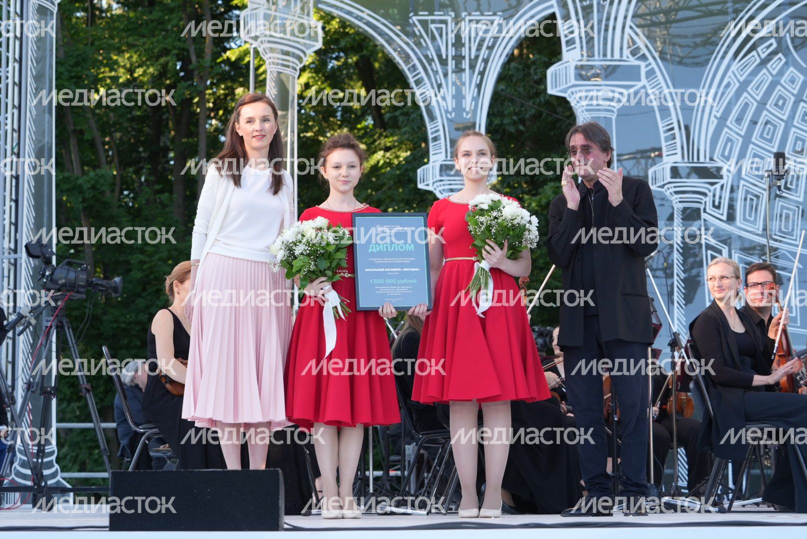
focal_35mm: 77
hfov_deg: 26.3
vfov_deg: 17.7
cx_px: 404
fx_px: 1727
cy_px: 270
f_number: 5.6
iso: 640
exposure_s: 1/200
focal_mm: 77
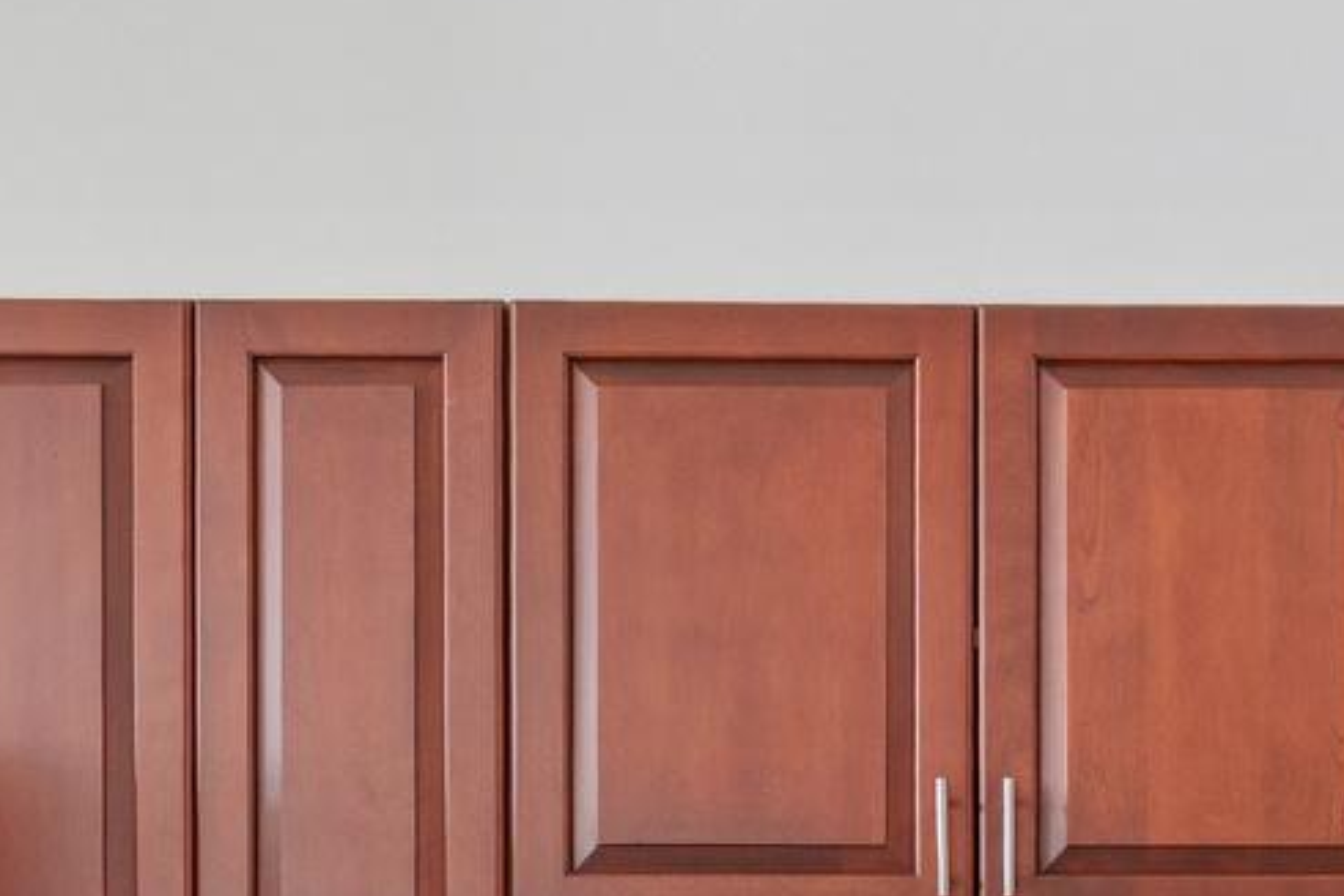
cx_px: 1111
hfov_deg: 27.0
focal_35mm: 73
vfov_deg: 17.5
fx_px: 2729
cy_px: 1171
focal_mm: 17.5
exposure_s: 1/15
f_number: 5.6
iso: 1000
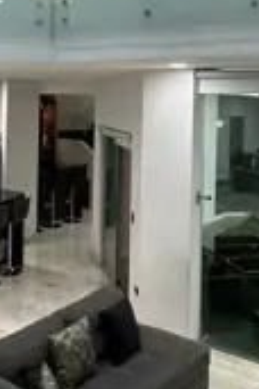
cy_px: 100
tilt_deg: +0.5
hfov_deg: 26.2
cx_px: 68
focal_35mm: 51
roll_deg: -1.8
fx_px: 550
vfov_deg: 38.0
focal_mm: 2.22
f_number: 2.2
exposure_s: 1/60
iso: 160
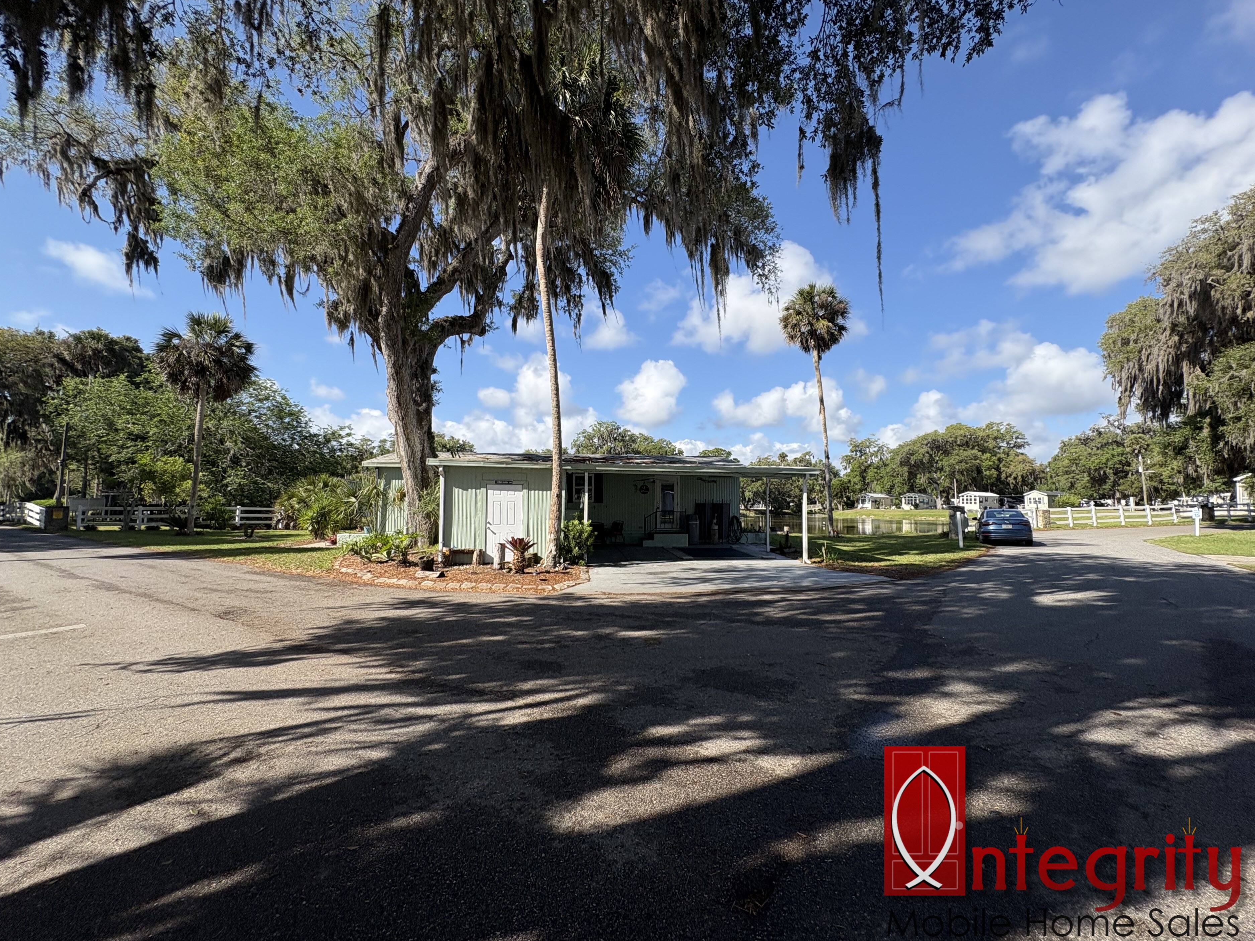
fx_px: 544
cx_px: 646
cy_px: 475
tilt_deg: +3.3
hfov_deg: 98.1
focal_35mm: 15
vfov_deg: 81.7
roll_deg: -0.2
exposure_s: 1/1709
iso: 50
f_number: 2.2
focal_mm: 2.22
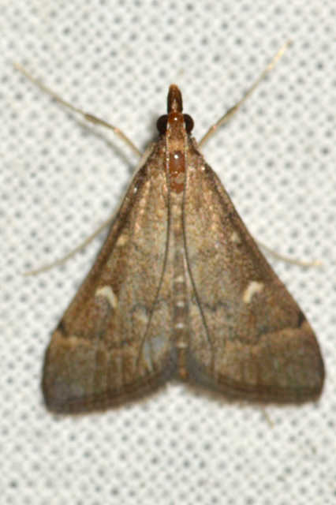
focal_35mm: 150
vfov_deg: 13.7
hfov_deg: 9.1
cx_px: 168
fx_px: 2102
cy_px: 252
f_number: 20
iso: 100
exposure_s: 1/200
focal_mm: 100
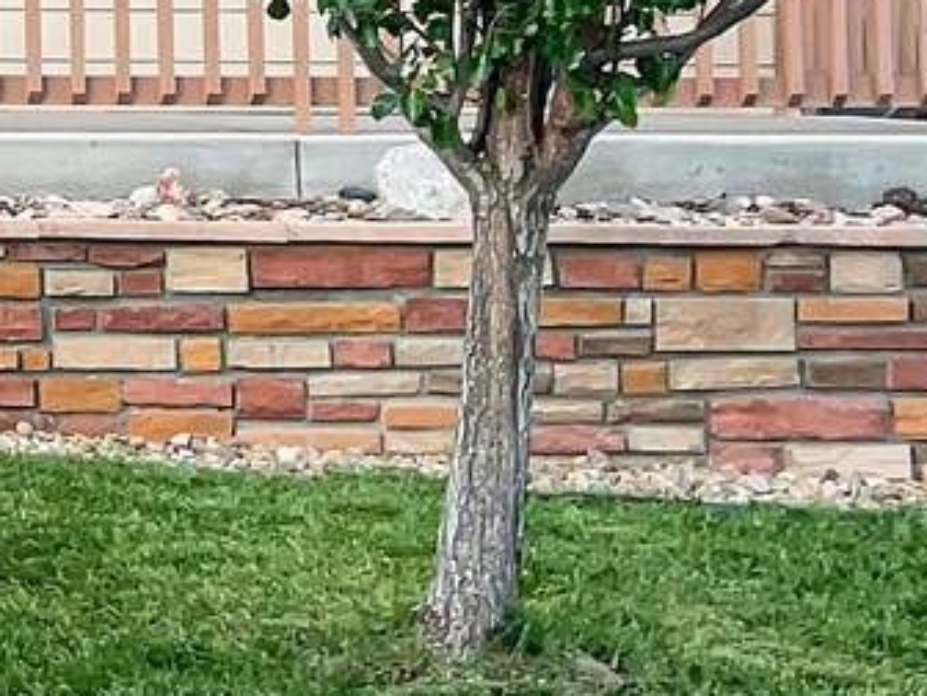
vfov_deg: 10.4
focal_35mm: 138
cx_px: -819
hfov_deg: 12.8
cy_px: -284
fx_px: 3696
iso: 16
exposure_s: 1/54
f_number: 1.8
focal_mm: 3
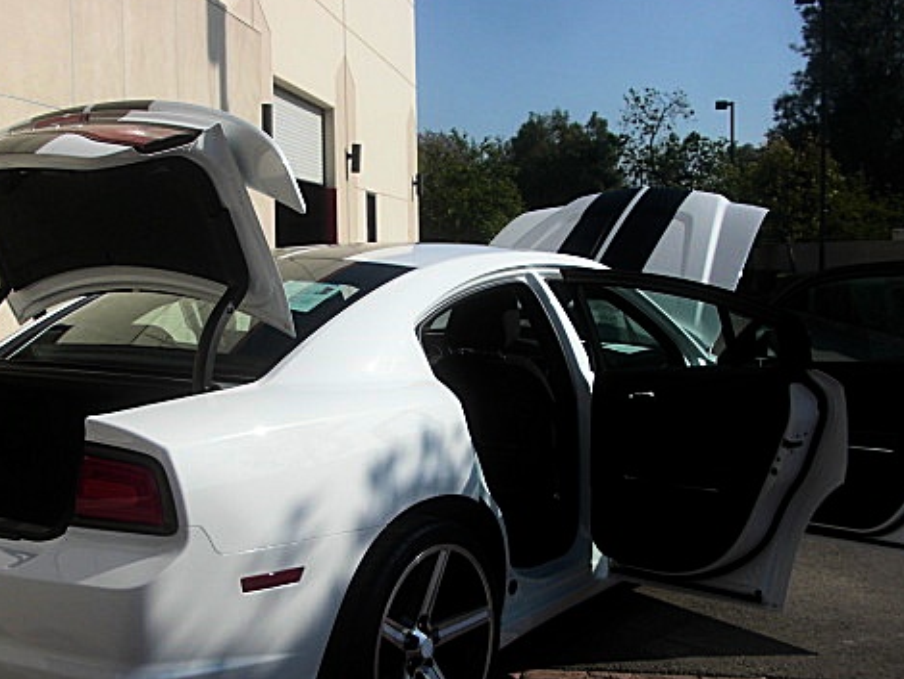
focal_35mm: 49
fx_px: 1280
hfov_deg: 38.8
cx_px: 377
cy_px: 433
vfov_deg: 29.6
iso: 50
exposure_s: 1/200
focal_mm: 6.3
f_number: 7.9
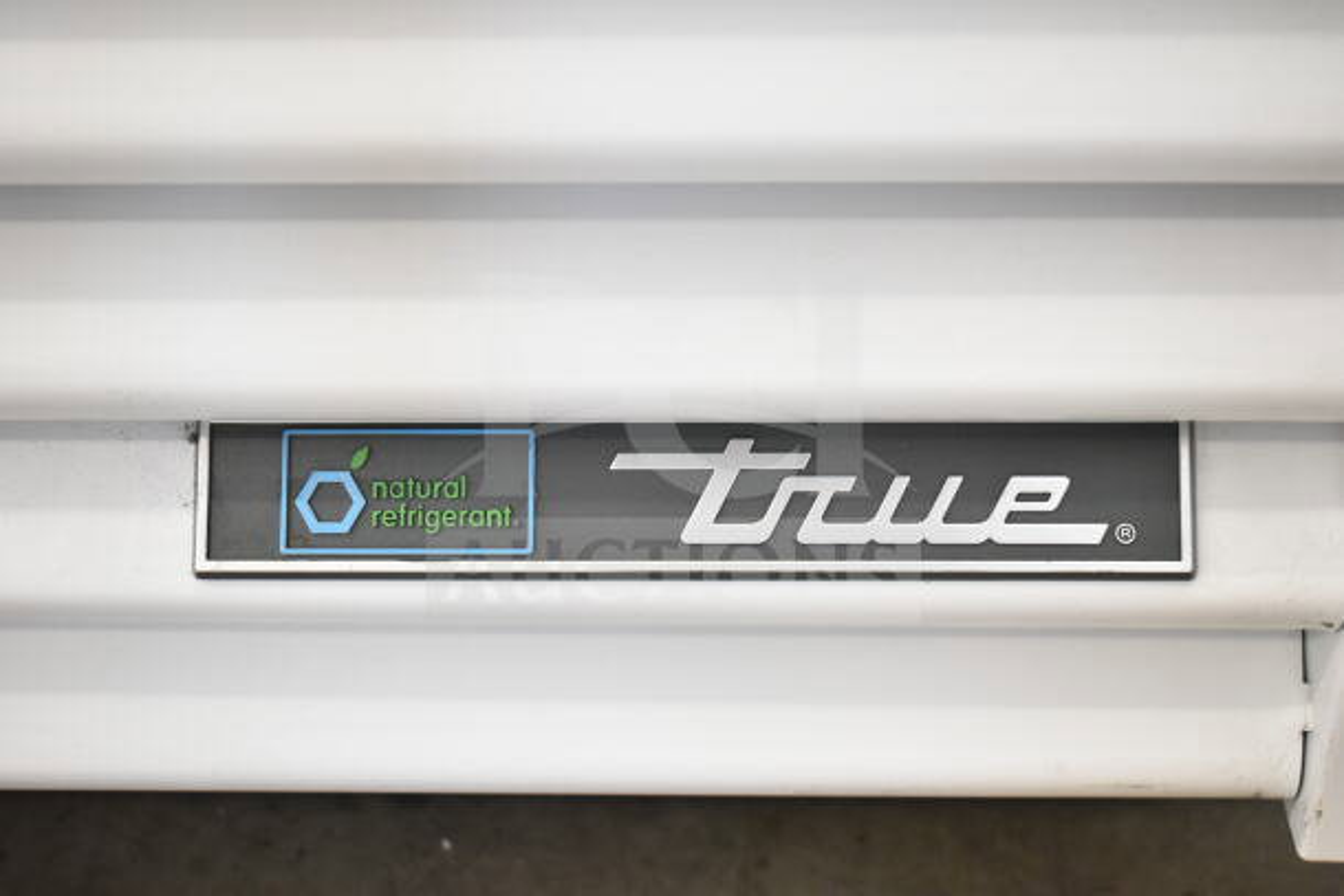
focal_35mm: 60
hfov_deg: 33.4
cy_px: 448
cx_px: 672
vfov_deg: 22.6
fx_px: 2240
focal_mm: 40
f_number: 4.8
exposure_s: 1/60
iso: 1800
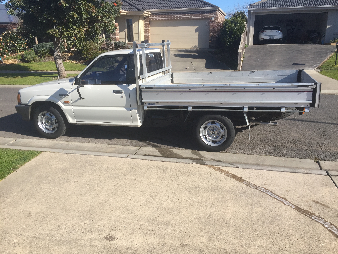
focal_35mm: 29
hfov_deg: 61.7
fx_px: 283
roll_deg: +0.6
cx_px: 169
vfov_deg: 48.2
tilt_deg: -15.9
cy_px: 127
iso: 32
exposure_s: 1/1522
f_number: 2.2
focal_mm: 4.15
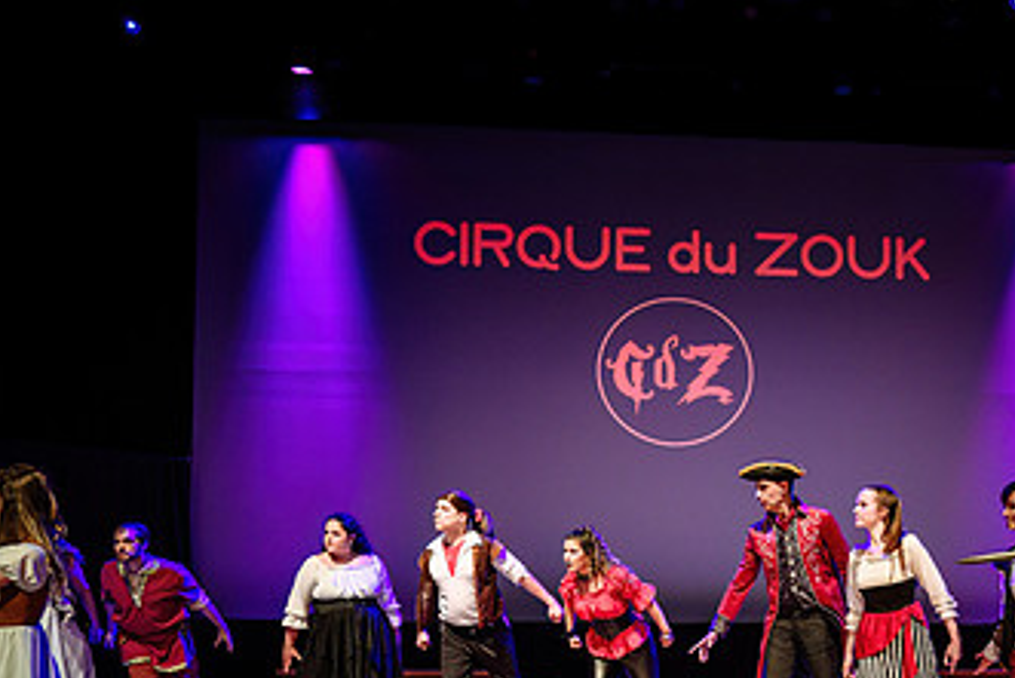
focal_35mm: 42
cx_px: 788
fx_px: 1185
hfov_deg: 44.5
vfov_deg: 30.7
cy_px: 591
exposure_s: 1/60
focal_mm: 24
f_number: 2.8
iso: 640
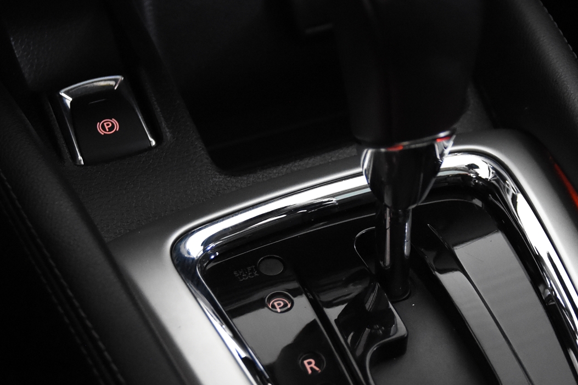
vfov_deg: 14.7
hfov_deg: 21.9
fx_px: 1493
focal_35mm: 93
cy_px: 207
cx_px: 283
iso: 3600
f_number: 3.3
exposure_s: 1/50
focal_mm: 34
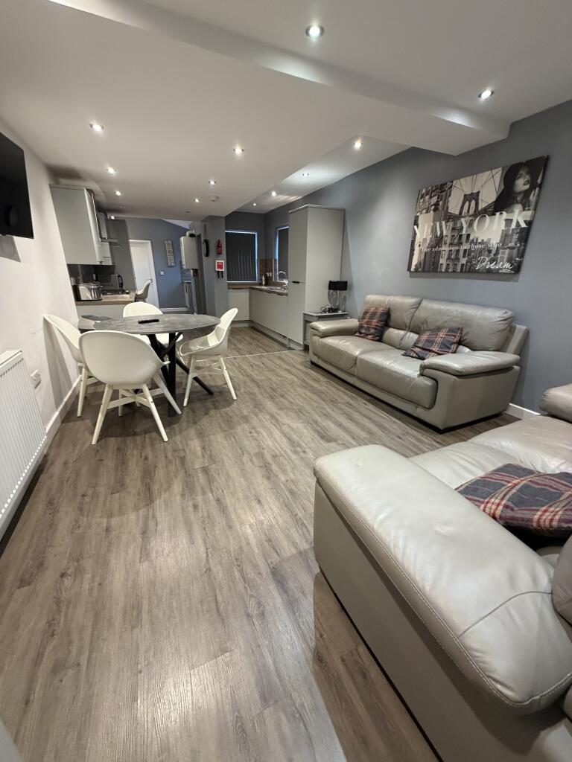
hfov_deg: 85.7
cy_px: 381
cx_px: 286
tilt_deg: -19.5
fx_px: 308
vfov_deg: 102.1
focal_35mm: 14
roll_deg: -1.0
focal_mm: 2.22
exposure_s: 1/64
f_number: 2.2
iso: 320
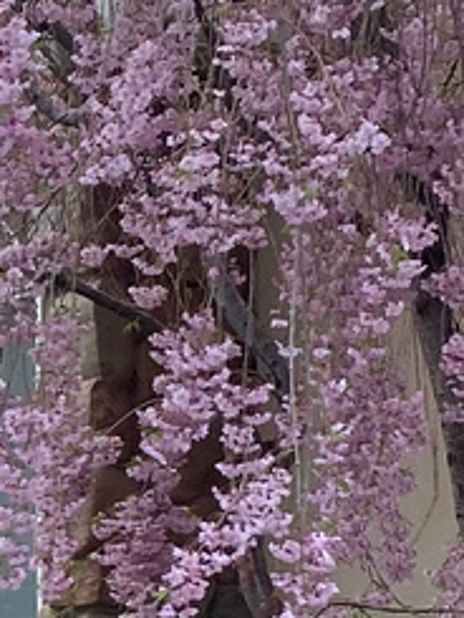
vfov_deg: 11.9
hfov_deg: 8.5
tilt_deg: +3.5
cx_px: -580
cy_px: 658
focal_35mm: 163
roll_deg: -0.7
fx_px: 2911
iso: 32
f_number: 1.8
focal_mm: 4.25
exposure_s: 1/1429
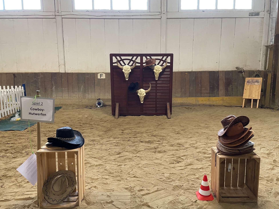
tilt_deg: -9.8
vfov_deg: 51.4
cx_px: 142
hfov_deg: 65.3
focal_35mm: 27
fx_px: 218
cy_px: 105
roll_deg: +0.9
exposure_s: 1/50
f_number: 1.6
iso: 250
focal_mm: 4.2
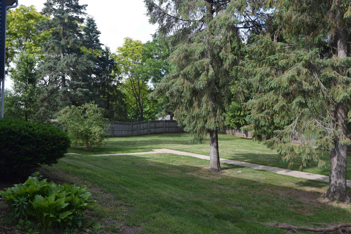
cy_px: 117
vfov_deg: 40.0
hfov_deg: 57.2
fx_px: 322
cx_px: 176
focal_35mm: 33
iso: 360
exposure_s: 1/250
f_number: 8
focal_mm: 22
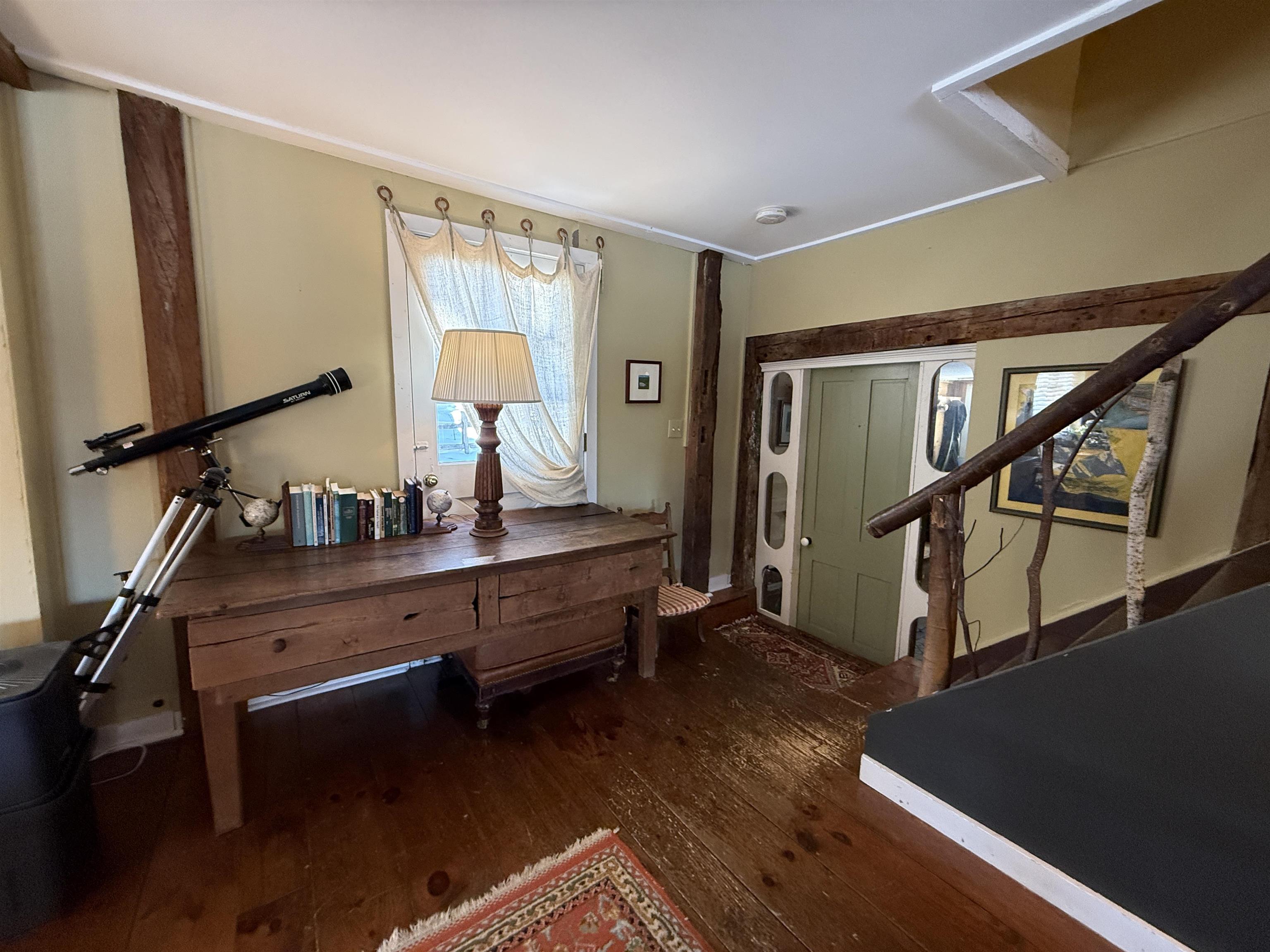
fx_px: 514
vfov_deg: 85.7
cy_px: 476
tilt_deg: -8.4
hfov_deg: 102.1
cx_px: 635
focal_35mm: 14
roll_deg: -0.2
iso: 500
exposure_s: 1/120
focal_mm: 2.22
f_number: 2.2
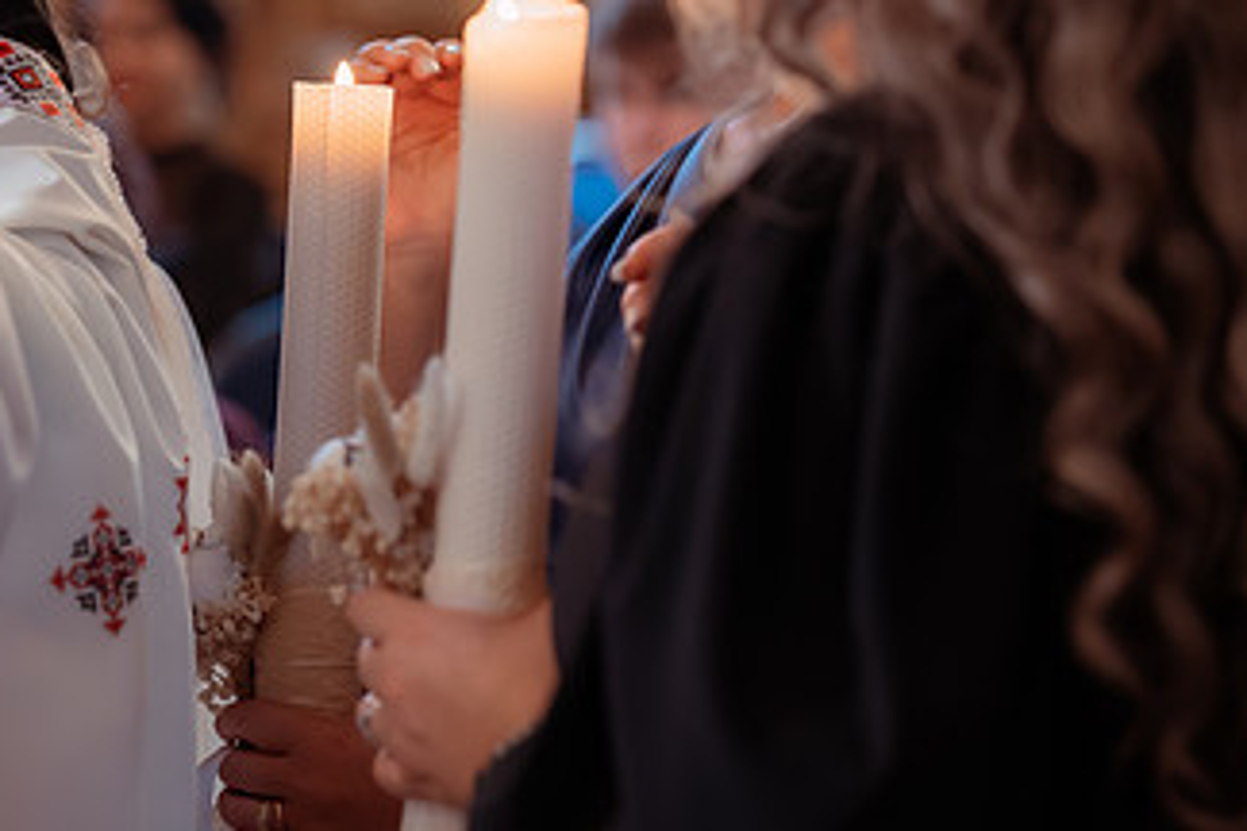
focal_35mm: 152
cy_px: 158
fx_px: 5265
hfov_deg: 13.5
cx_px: 319
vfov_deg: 9.0
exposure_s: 1/250
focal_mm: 85
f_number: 2.8
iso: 3200
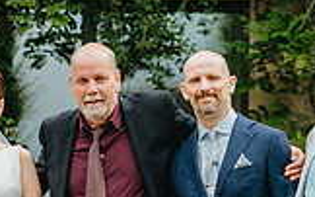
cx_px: -8
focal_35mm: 310
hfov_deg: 6.8
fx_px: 2659
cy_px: 233
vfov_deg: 4.2
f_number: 2.8
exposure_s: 1/640
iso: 200
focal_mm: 85
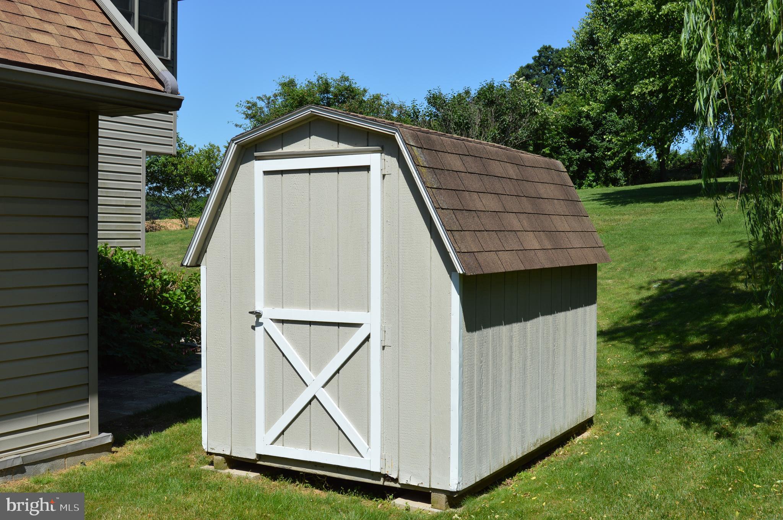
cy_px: 260
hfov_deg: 49.6
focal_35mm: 39
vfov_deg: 34.1
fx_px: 847
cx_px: 392
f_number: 9
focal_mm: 26
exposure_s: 1/320
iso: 100
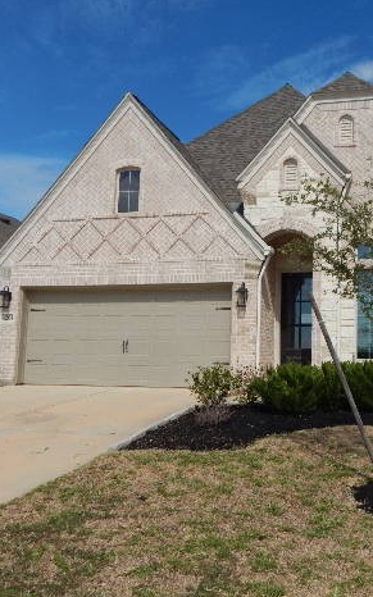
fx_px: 521
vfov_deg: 59.7
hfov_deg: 38.3
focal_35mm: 32
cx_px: 282
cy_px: 302
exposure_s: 1/800
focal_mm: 4
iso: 125
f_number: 6
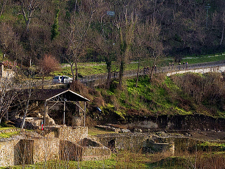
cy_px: 33
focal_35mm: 124
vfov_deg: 11.9
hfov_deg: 15.7
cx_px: 27
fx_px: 807
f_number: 6.3
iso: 200
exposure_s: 1/60
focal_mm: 15
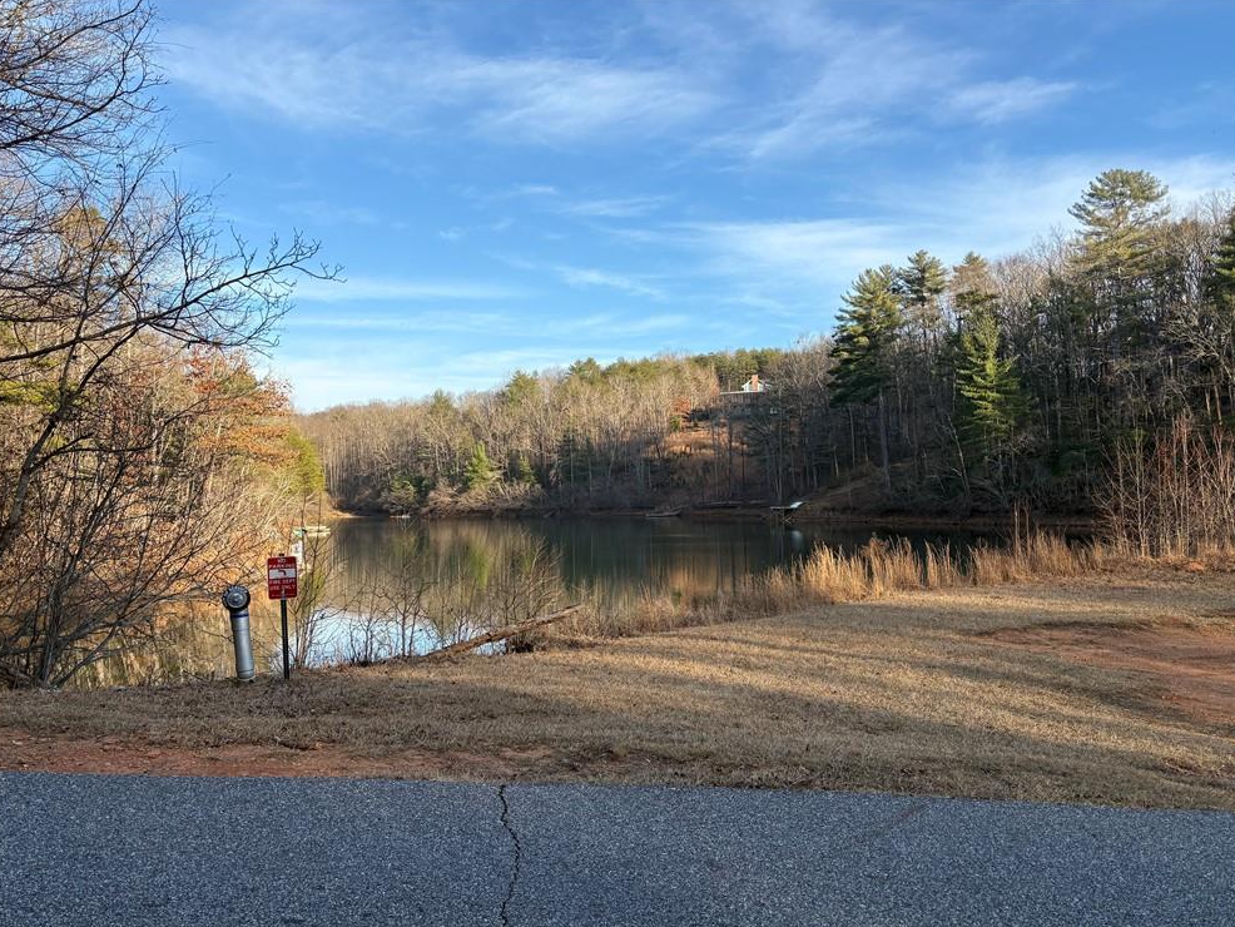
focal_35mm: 27
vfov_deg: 51.4
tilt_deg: +1.7
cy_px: 476
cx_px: 630
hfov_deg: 65.3
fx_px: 964
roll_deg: +1.9
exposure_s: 1/1751
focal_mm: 5.96
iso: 50
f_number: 1.6
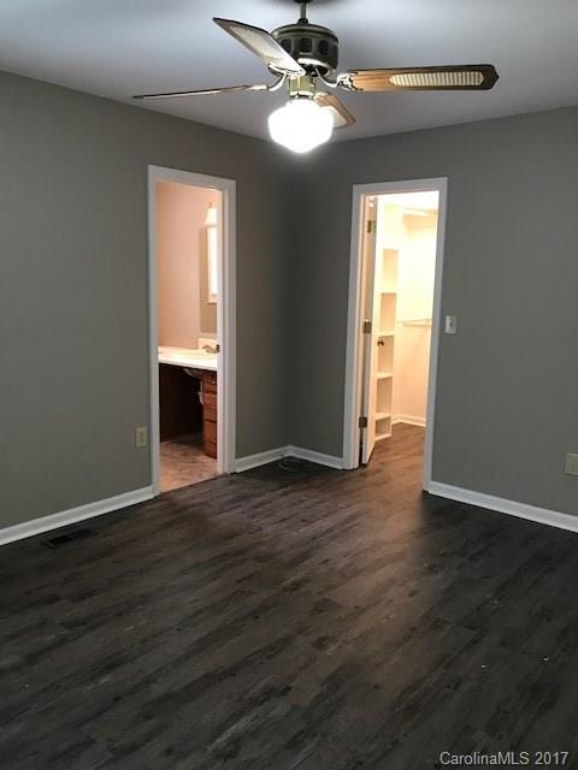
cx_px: 289
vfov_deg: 63.4
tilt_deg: -9.8
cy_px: 385
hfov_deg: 49.7
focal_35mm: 28
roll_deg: -0.9
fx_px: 623
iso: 64
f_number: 1.8
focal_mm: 3.99
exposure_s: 1/15
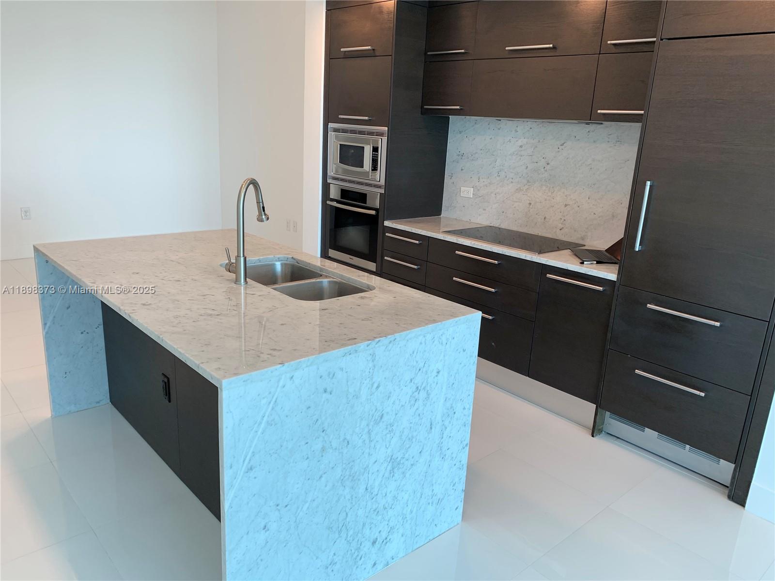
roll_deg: -3.8
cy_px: 290
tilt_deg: -15.7
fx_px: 582
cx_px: 388
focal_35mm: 26
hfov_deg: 67.3
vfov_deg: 53.1
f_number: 1.8
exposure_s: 1/120
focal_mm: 4.25
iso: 40
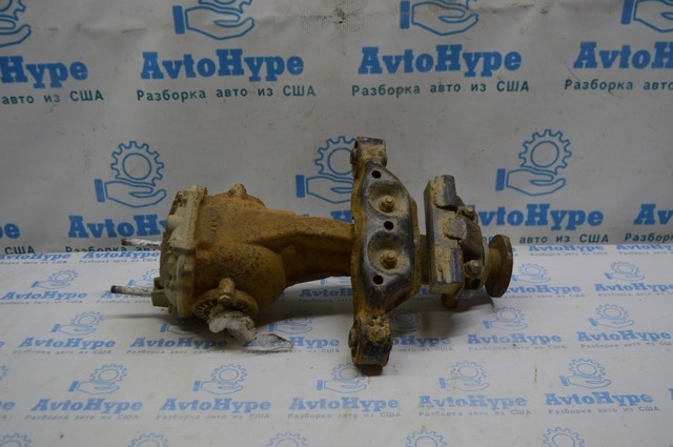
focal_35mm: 36
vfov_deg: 36.8
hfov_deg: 53.2
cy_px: 224
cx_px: 336
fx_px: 672
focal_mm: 24
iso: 400
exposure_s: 1/100
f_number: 5
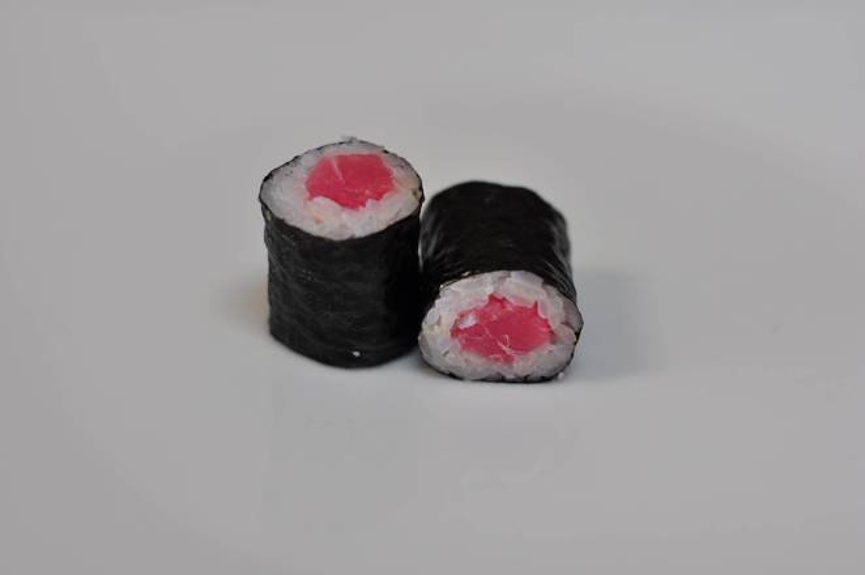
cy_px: 288
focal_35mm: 75
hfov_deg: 27.0
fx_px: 1800
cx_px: 432
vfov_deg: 18.1
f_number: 2.8
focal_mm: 50
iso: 200
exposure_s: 1/40
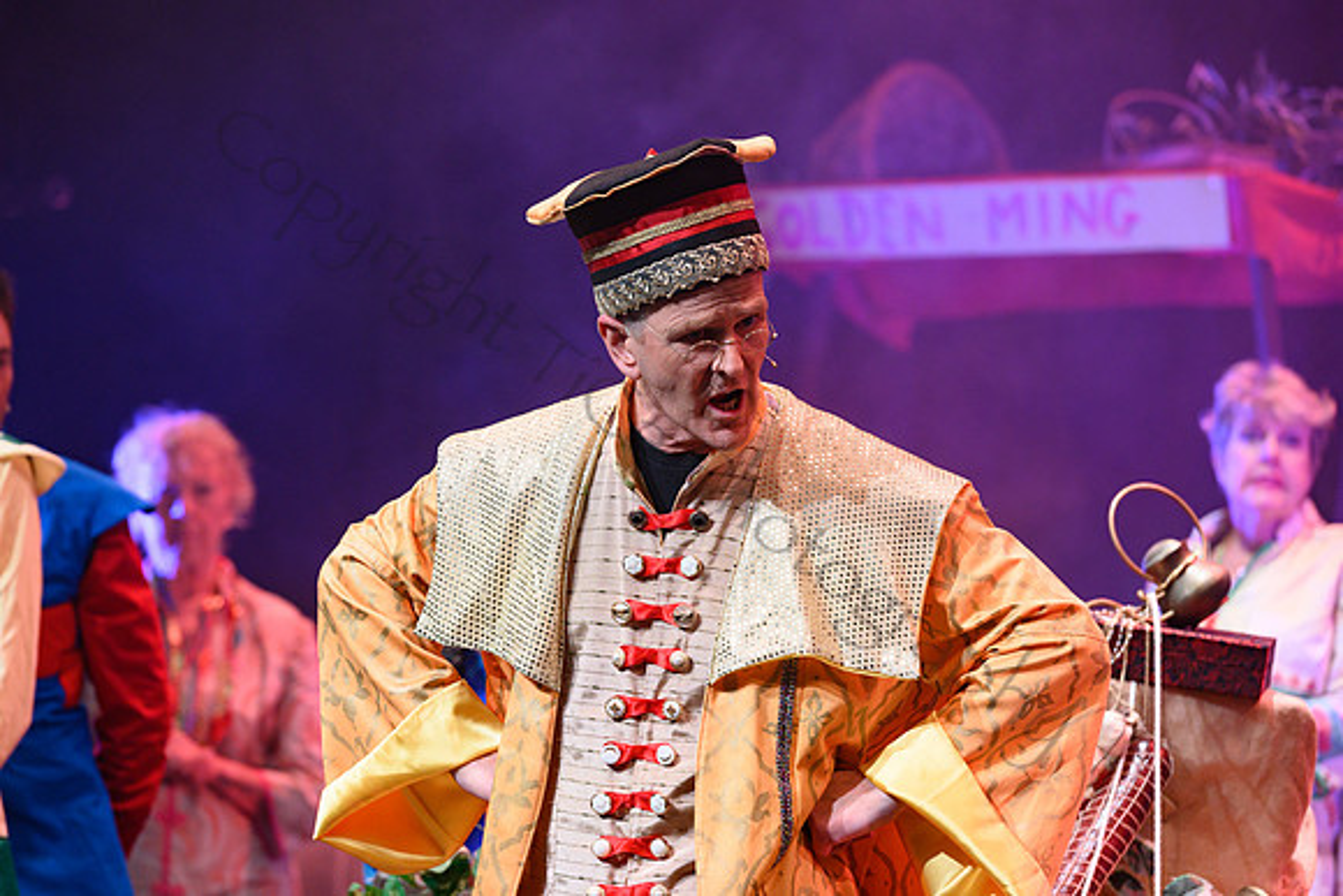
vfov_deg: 7.6
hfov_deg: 11.4
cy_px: 448
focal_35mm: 180
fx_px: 6716
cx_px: 672
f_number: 4
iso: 1000
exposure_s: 1/125
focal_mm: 180
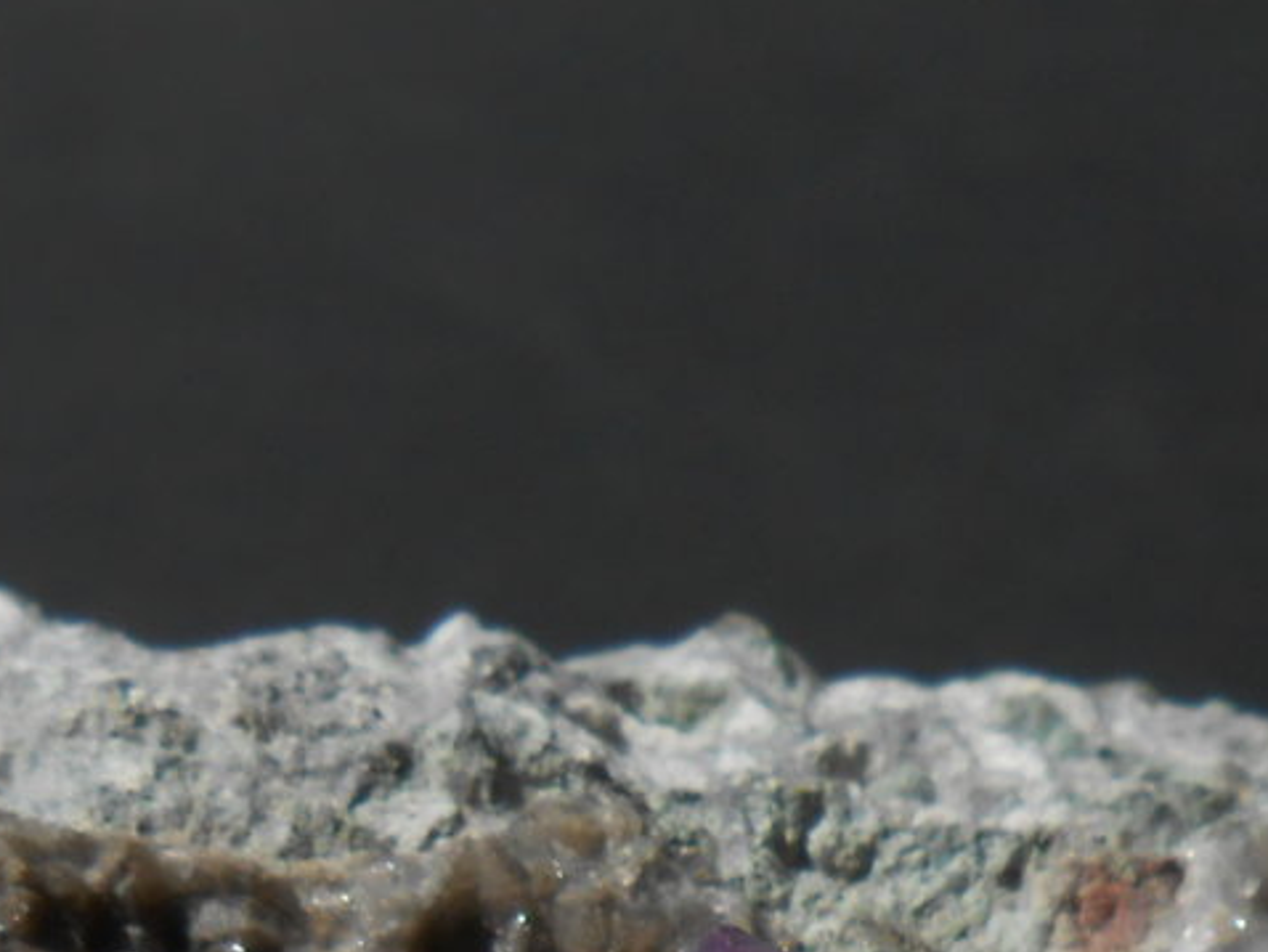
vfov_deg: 15.3
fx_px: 3188
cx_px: 729
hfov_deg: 22.5
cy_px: 1535
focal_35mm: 87
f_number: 3.5
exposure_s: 1/1500
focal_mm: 4.6
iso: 80
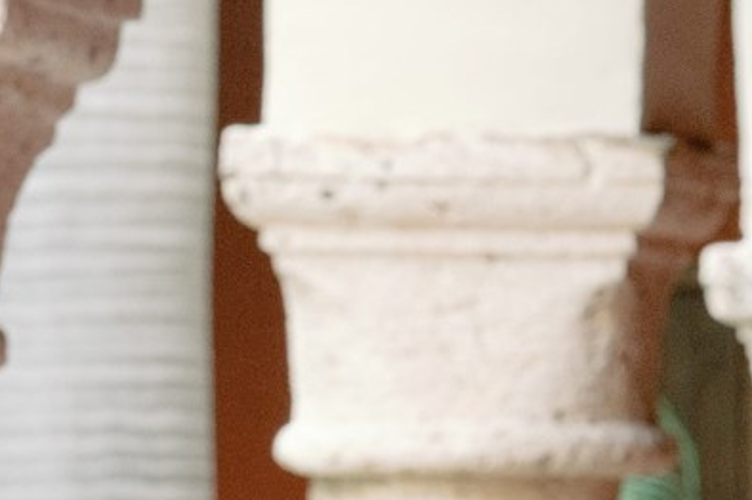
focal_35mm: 553
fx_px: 11542
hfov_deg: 3.7
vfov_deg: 2.5
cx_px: 1255
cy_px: 821
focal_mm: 85
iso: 640
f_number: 5
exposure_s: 1/200
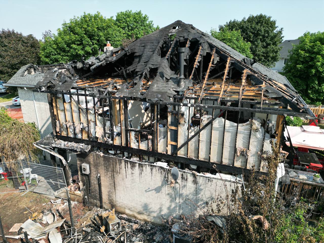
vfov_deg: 56.8
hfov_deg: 71.6
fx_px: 225
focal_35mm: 24
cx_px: 162
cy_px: 122
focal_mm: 6.72
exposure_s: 1/2000
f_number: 1.7
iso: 130
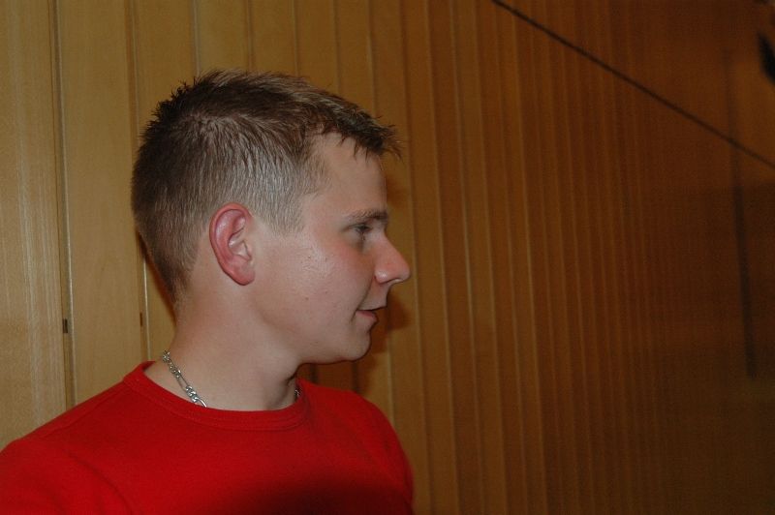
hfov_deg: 45.0
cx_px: 388
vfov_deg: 30.8
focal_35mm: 44
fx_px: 936
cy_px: 258
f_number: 4
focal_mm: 29
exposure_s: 1/60
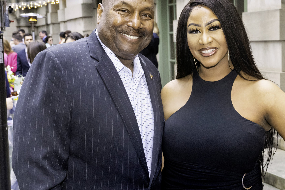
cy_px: 161
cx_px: 193
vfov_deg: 19.2
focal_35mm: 70
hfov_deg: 28.6
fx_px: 555
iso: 1000
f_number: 6.3
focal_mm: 33.5
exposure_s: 1/160
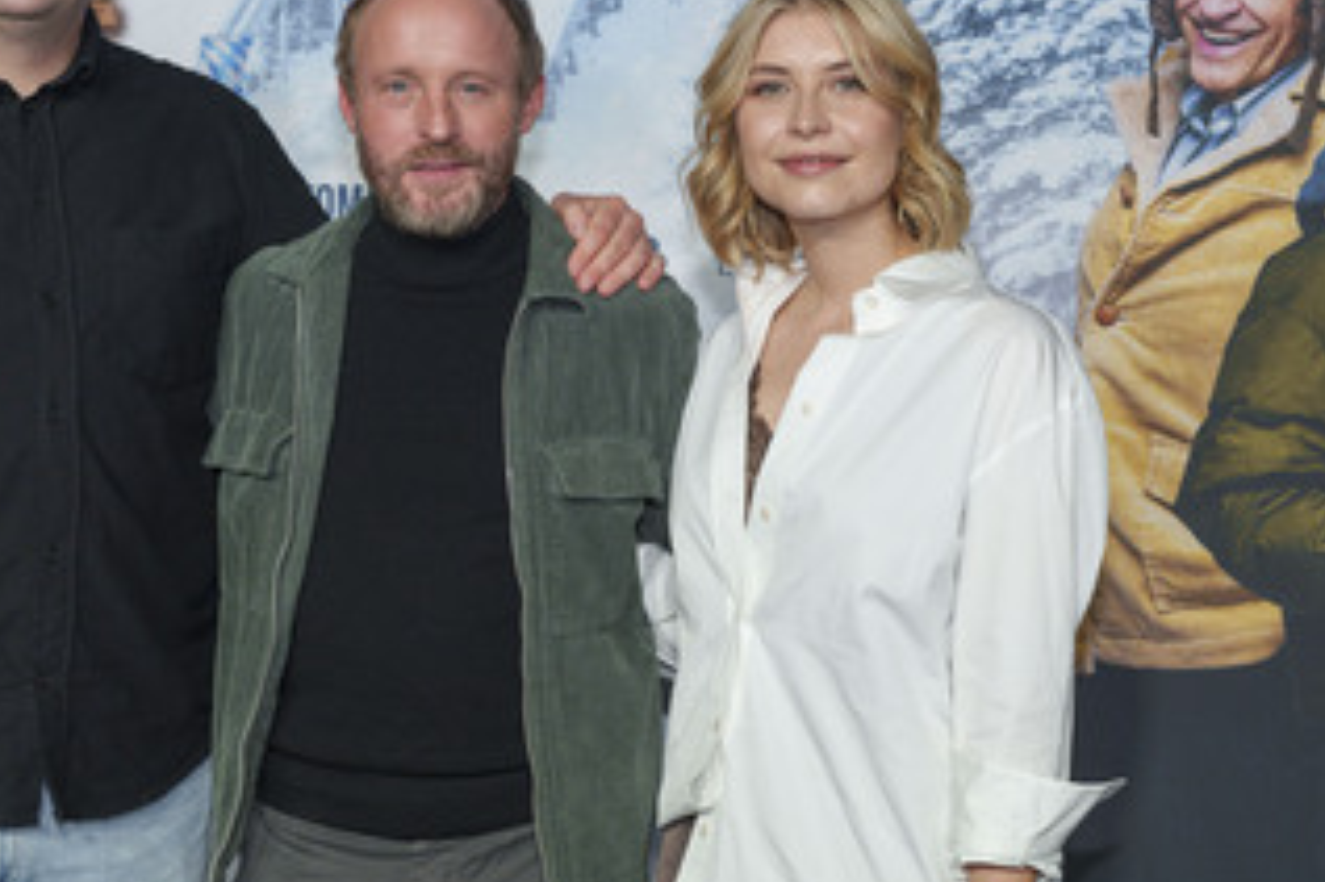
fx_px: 2354
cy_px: 334
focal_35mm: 64
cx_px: 508
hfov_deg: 31.3
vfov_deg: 21.2
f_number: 5.6
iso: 800
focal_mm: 45
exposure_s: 1/160
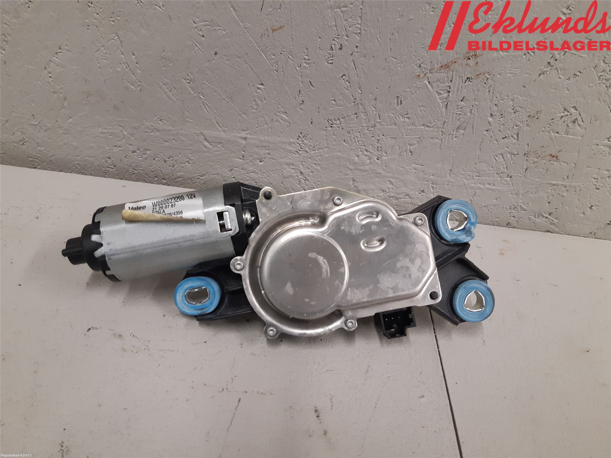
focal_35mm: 26
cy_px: 229
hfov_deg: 67.3
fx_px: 459
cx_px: 306
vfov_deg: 53.1
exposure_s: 1/50
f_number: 1.7
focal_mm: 3.93
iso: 125
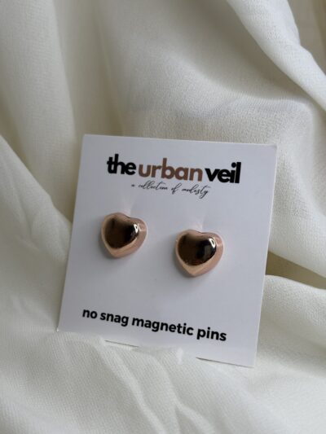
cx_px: 163
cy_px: 217
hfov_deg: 28.0
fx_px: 653
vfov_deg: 36.8
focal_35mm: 52
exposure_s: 1/343
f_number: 1.6
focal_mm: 5.96
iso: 50
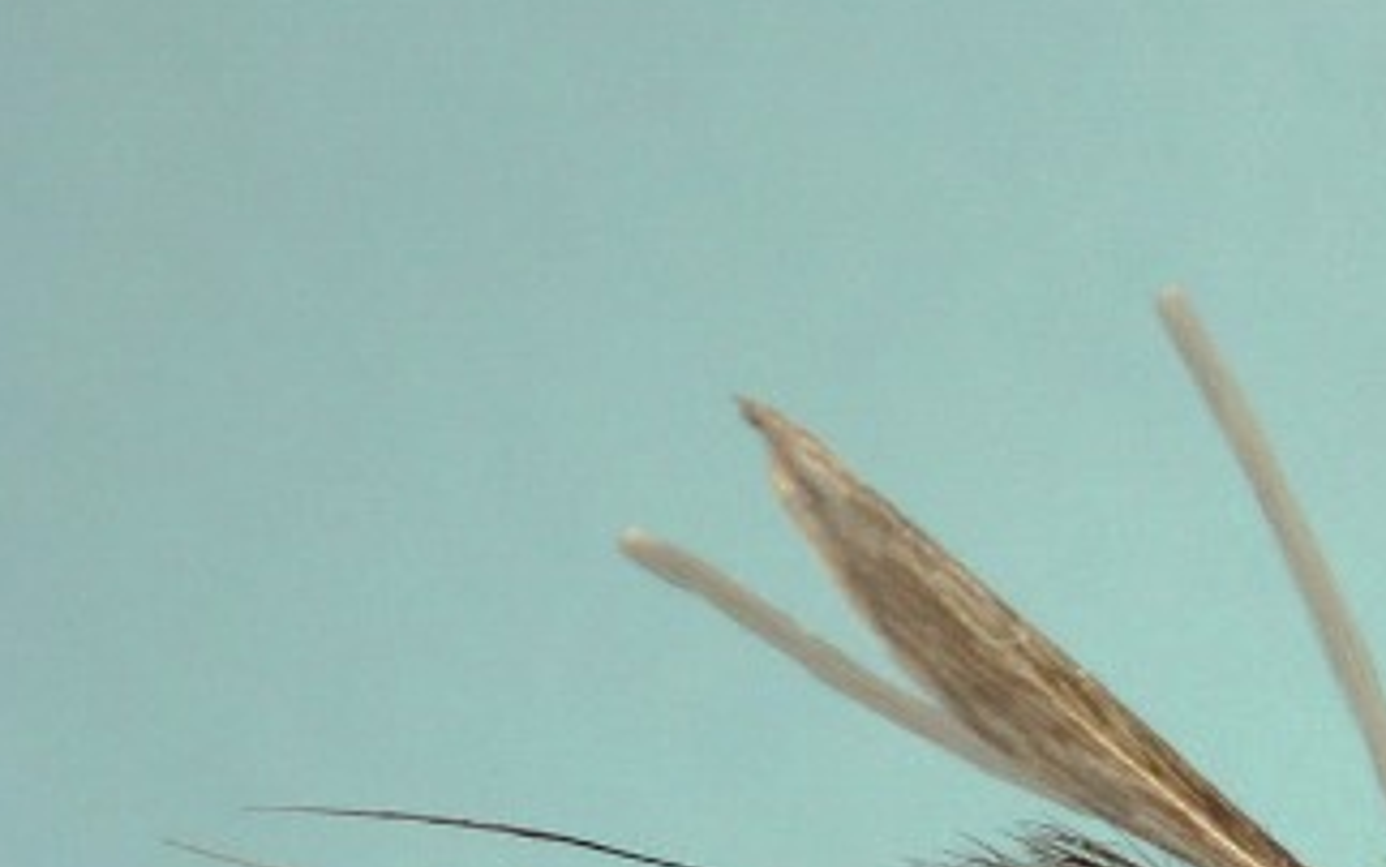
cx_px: 1356
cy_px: 1004
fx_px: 2380
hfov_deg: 30.4
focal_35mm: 63
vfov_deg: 19.6
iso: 100
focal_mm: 5.2
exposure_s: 1/30
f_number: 3.3
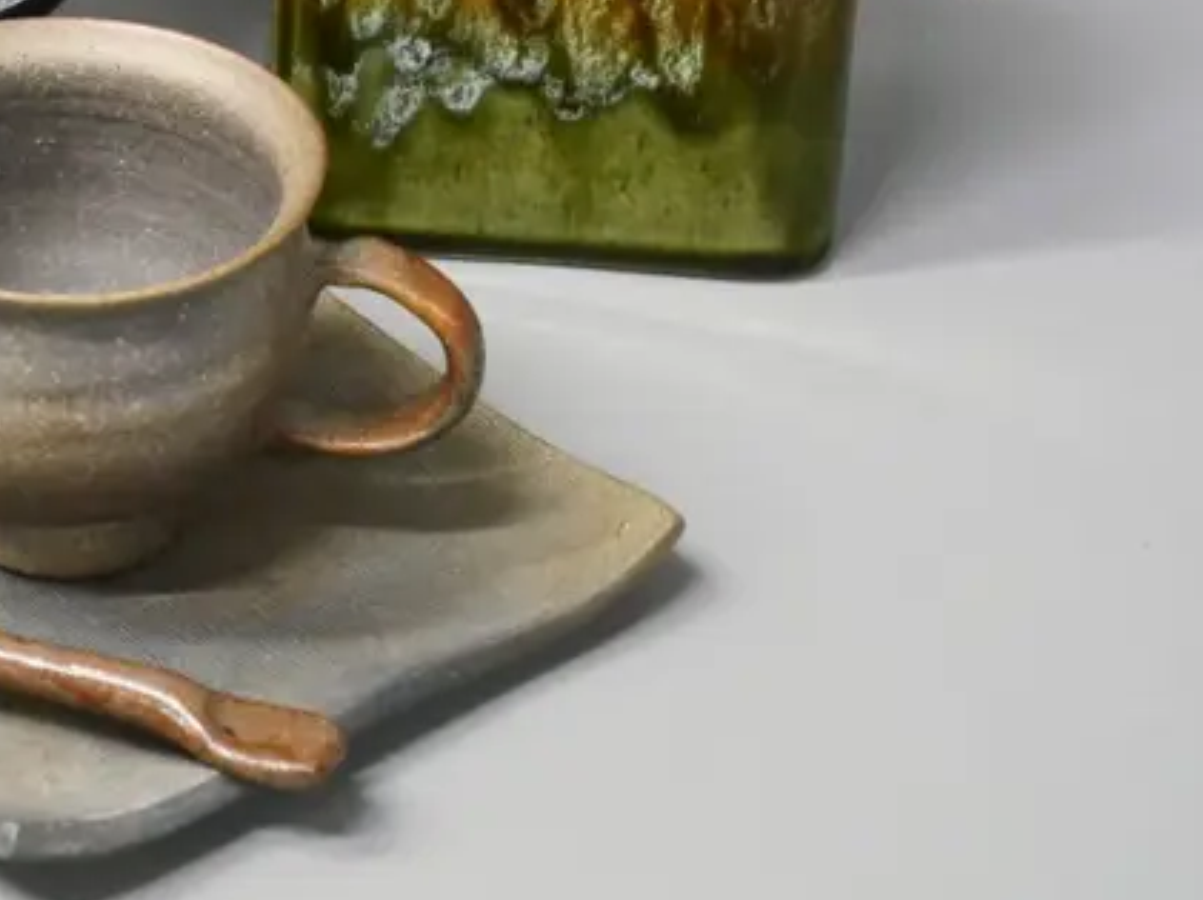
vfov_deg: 13.0
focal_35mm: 112
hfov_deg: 17.1
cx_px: -63
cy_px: -40
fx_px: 3889
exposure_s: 1/60
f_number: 5.6
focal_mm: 23
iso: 3200
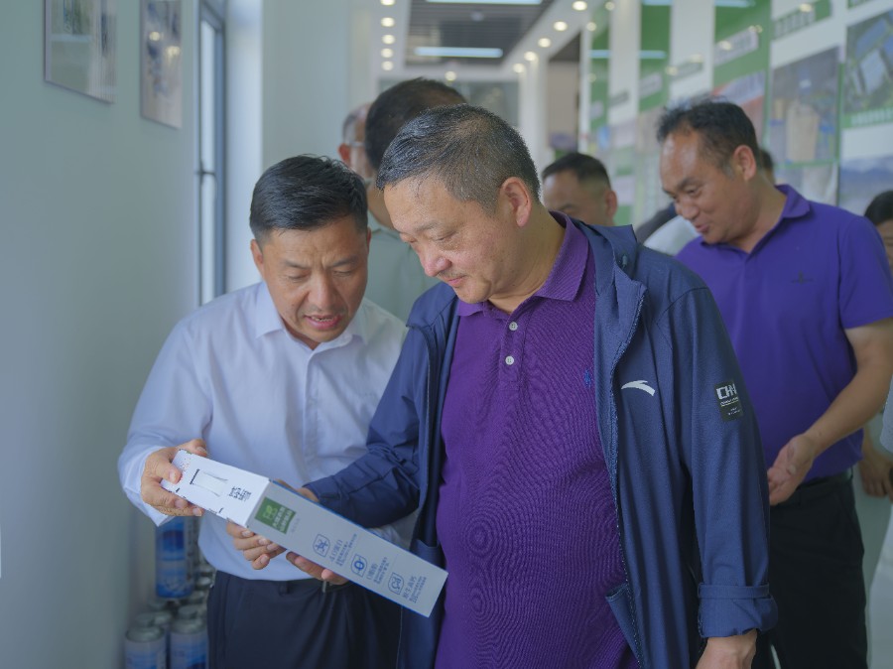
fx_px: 1006
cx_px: 446
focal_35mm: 39
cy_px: 334
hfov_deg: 47.9
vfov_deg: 36.8
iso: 640
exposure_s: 1/200
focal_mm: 49.8
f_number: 4
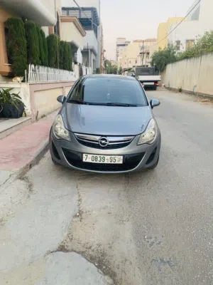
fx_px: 213
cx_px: 106
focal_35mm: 26
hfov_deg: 53.1
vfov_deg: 67.3
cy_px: 142
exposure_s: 1/60
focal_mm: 4.25
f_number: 1.8
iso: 160
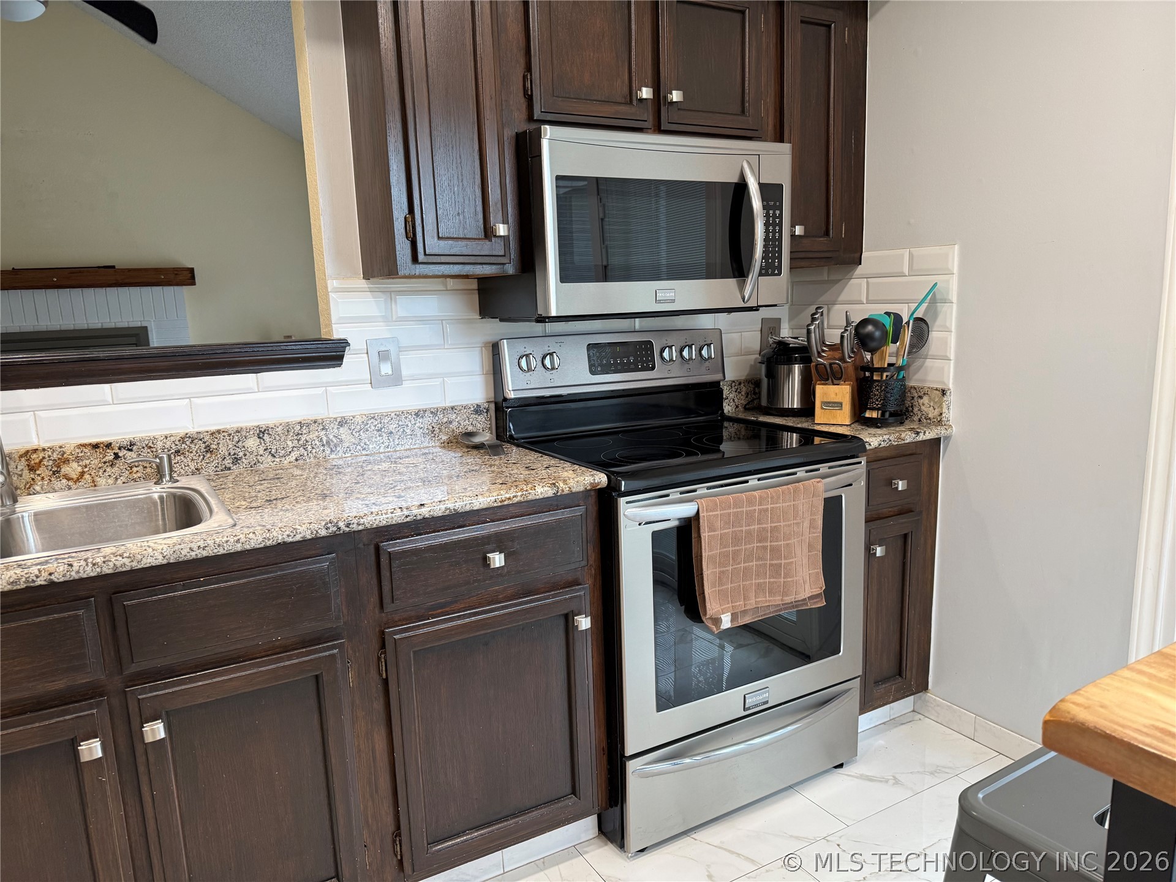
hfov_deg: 71.6
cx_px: 588
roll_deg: +2.5
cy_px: 441
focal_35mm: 24
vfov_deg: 56.8
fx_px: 815
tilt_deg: -10.2
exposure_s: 1/120
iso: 200
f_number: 1.78
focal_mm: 6.76
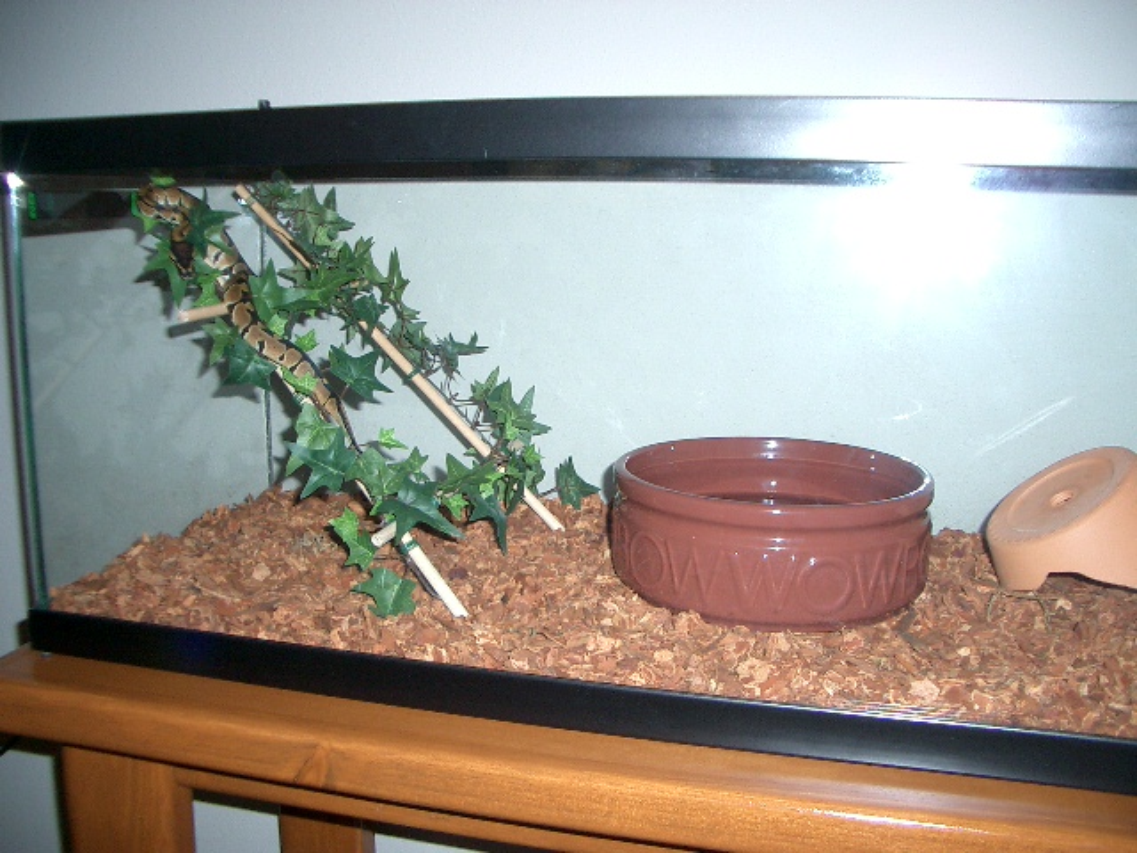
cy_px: 426
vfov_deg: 40.7
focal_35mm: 35
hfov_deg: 52.6
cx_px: 568
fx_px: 1150
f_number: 2.6
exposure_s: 1/40
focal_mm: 5.8
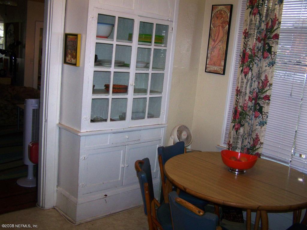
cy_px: 115
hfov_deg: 49.0
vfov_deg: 37.7
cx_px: 154
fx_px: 337
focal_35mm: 38
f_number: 2.8
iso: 160
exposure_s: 1/60
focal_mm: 6.3
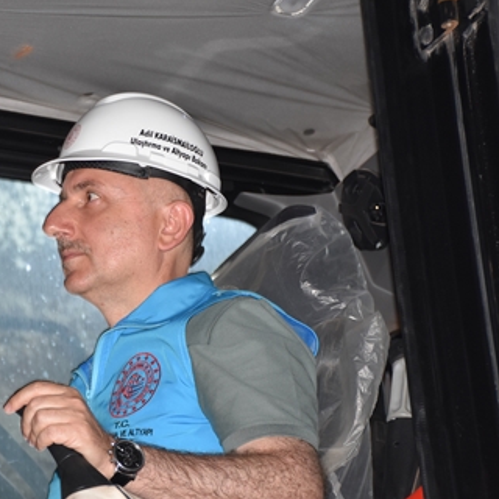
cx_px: 86
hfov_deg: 11.7
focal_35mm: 148
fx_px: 2414
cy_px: 293
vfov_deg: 11.8
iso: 1000
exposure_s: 1/60
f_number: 5
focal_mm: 62
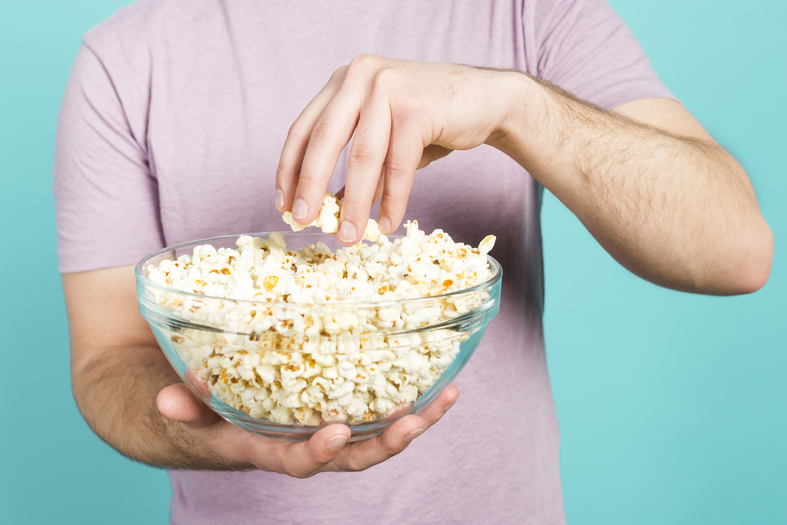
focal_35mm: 50
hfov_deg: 39.6
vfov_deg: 27.0
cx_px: 394
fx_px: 1093
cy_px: 262
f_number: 6.3
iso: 320
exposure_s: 1/160
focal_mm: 50
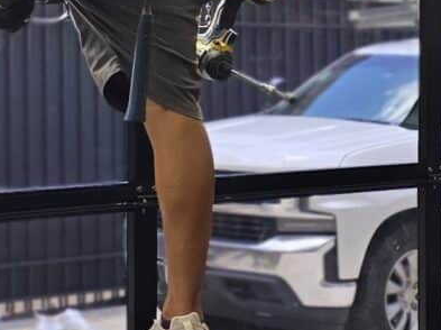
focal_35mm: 150
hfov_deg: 13.2
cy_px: 131
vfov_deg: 9.9
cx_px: 300
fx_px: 1909
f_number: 1.7
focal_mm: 6.3
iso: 100
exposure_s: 1/120
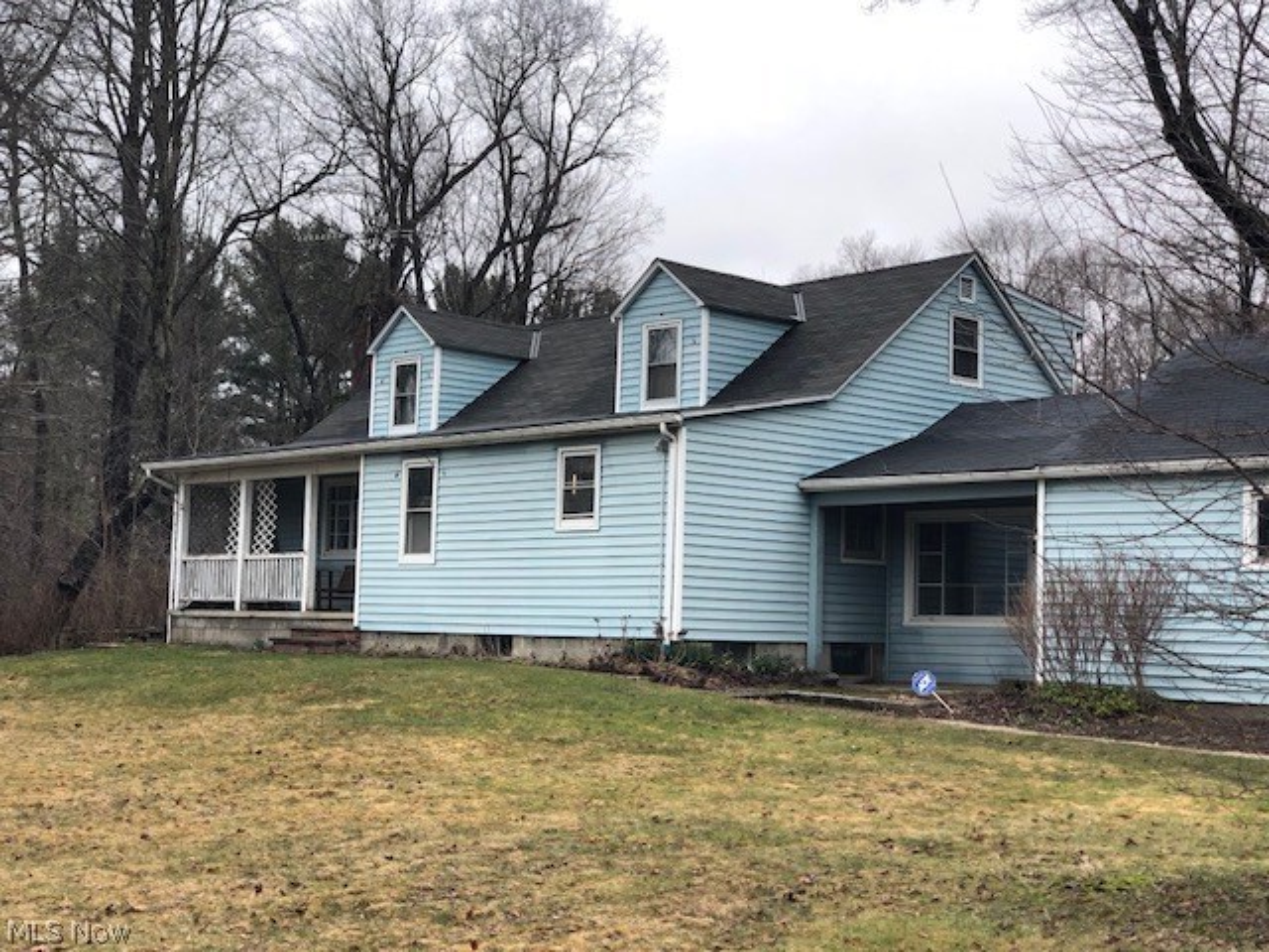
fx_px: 1906
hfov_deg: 36.8
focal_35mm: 52
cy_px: 476
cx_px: 634
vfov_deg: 28.0
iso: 16
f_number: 2.4
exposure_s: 1/403
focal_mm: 6
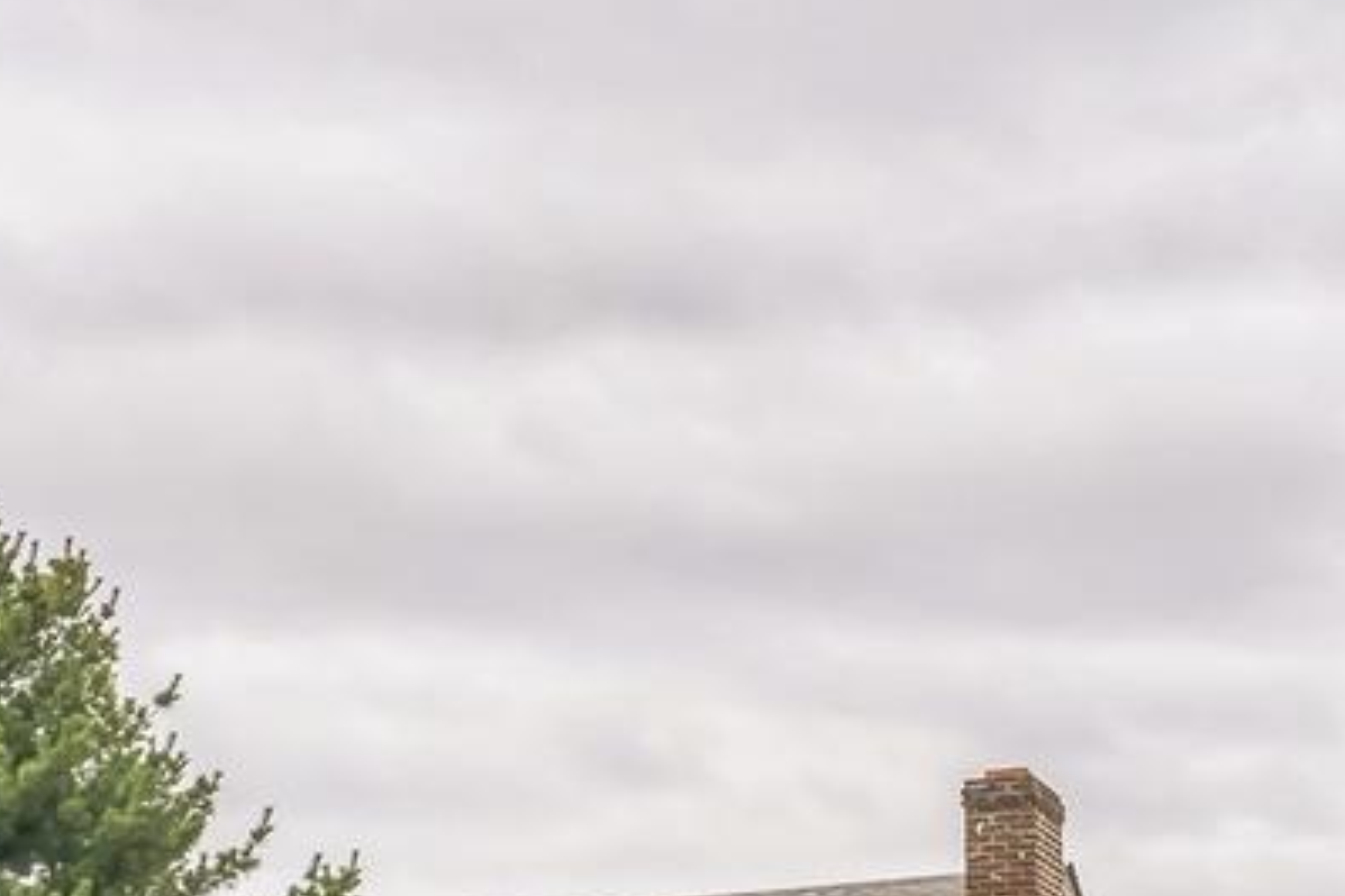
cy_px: 1293
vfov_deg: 11.8
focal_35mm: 112
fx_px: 4184
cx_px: 57
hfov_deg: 17.9
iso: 640
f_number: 11
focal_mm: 31
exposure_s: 1/320
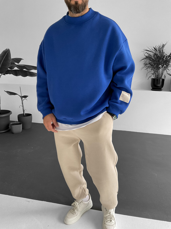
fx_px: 191
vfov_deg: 61.7
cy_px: 114
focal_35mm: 29
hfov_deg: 48.2
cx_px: 86
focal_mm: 3
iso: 64
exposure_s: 1/90
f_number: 1.8
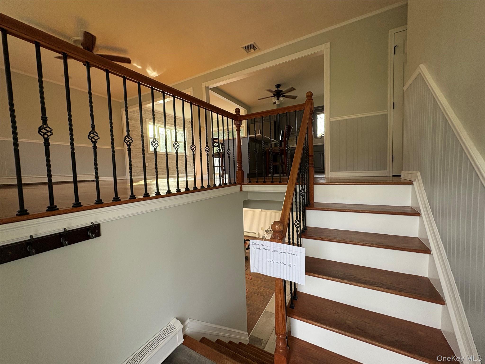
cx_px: 242
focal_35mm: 14
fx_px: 196
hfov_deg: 102.1
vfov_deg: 85.7
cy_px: 182
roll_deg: +2.2
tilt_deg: -1.7
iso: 125
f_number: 2.2
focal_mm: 2.22
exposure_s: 1/99
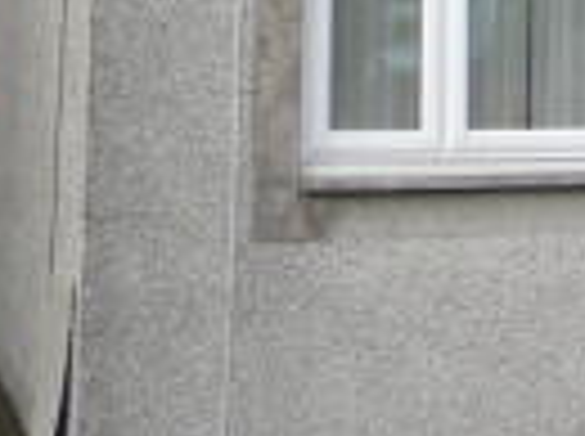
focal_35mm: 126
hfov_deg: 13.9
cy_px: -290
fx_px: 2125
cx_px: 1055
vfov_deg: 11.1
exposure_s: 1/803
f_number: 3.5
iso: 110
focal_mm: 5
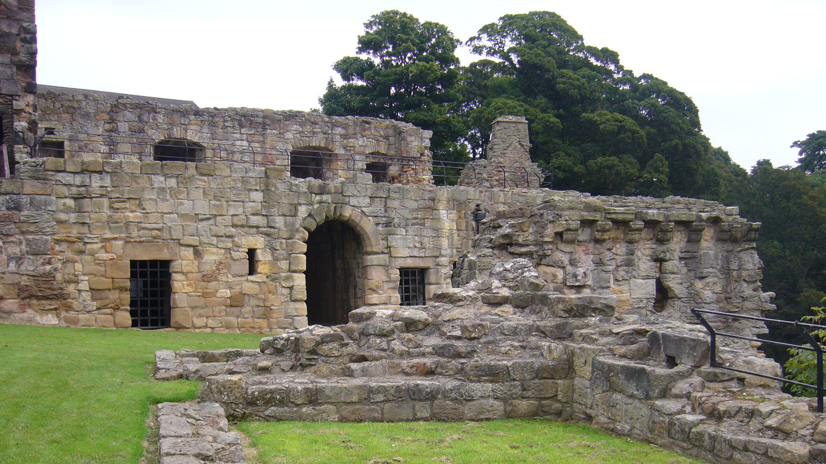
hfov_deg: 51.6
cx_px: 408
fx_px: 854
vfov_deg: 30.3
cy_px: 282
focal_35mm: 39
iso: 80
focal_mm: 5.8
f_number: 2.8
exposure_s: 1/200
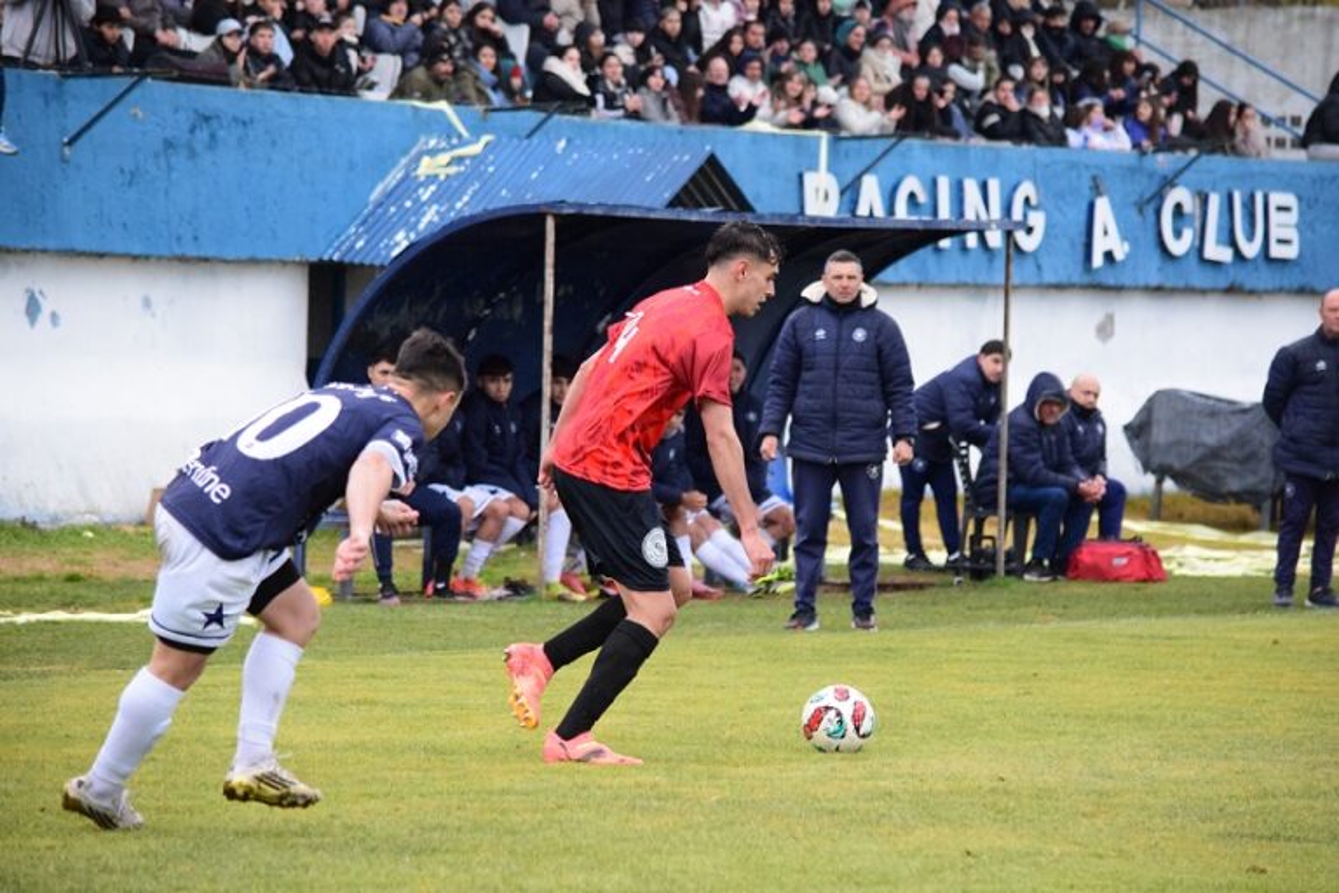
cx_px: 670
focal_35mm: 202
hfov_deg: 10.2
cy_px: 446
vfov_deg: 6.8
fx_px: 7531
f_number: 4.8
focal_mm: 135
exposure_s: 1/1250
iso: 2500
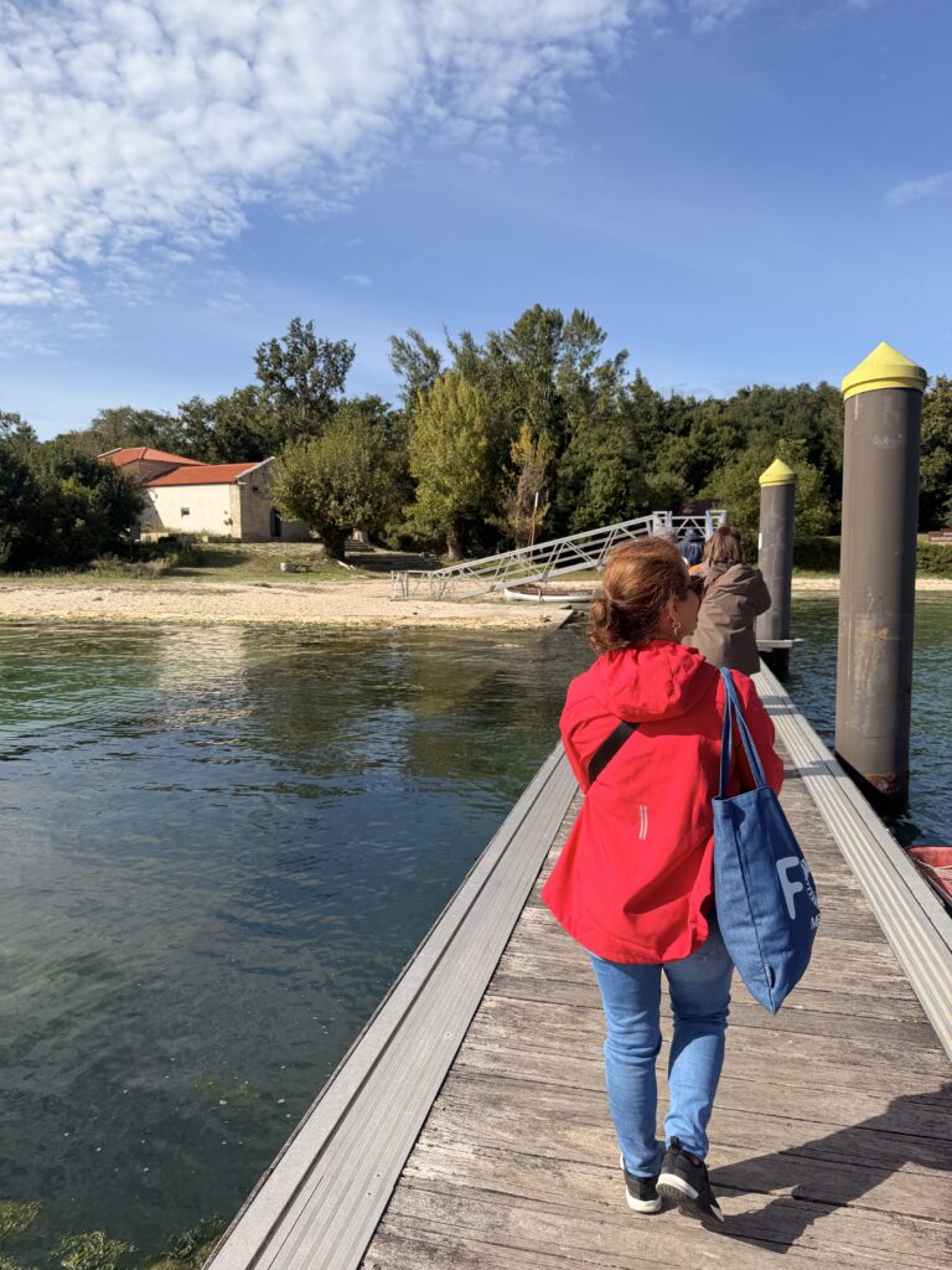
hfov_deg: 56.8
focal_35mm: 24
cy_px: 635
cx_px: 476
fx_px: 880
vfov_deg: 71.6
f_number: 1.78
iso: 80
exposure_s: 1/4167
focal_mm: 6.76
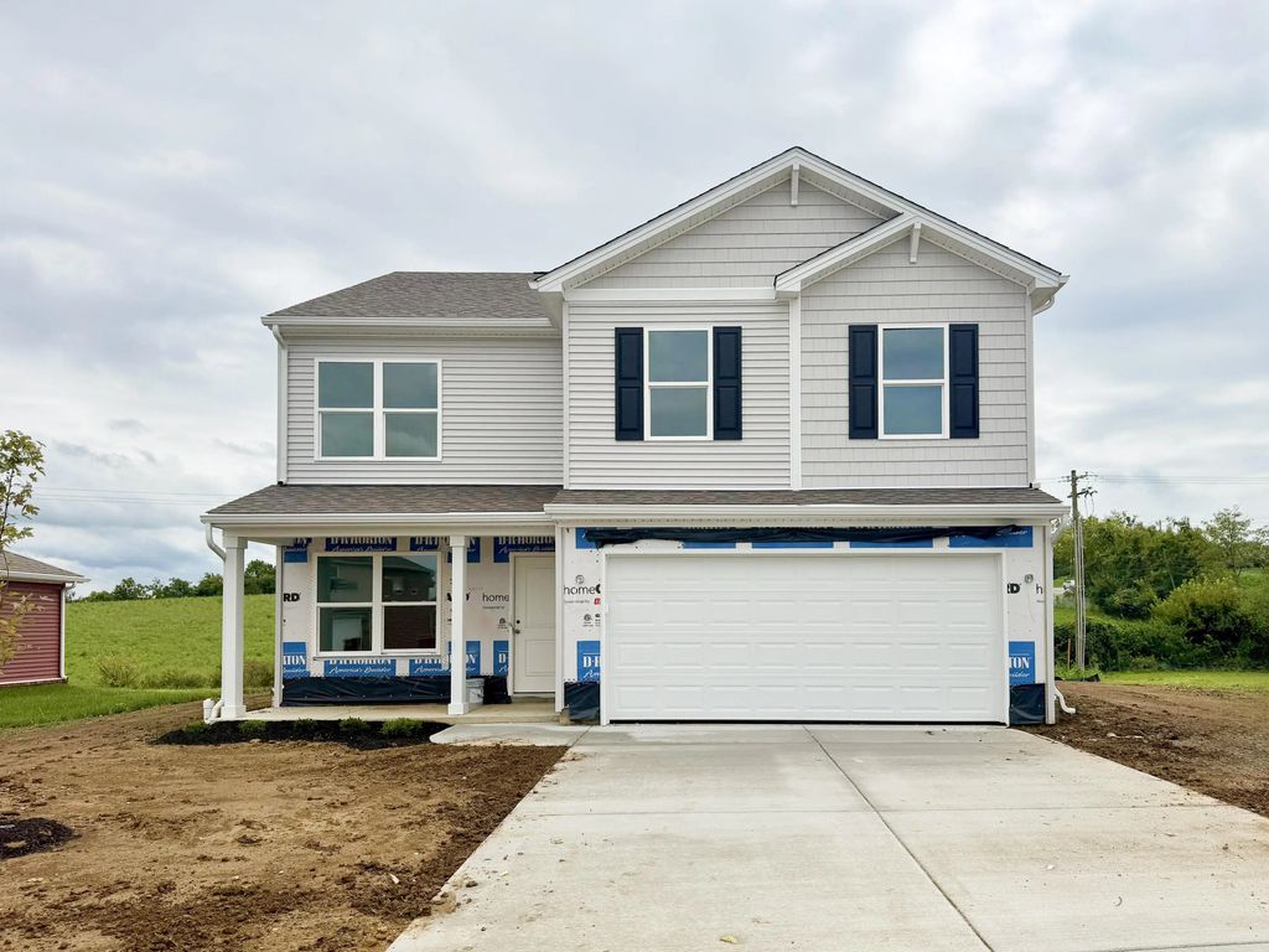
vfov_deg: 56.8
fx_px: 880
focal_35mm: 24
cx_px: 634
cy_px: 476
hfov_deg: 71.6
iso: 80
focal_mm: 6.76
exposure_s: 1/10000
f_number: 1.8
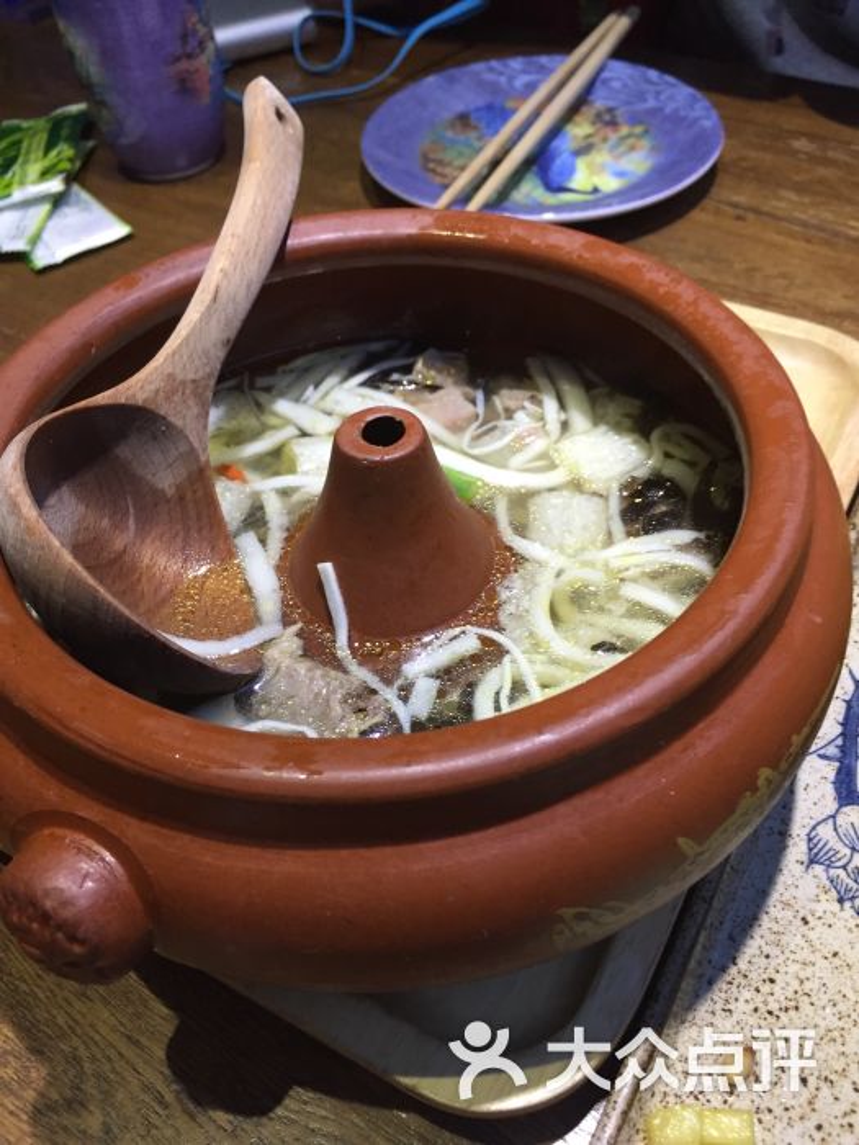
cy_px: 572
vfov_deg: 61.7
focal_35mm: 29
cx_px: 430
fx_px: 960
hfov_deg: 48.2
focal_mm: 4.15
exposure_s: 1/33
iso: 160
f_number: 2.2
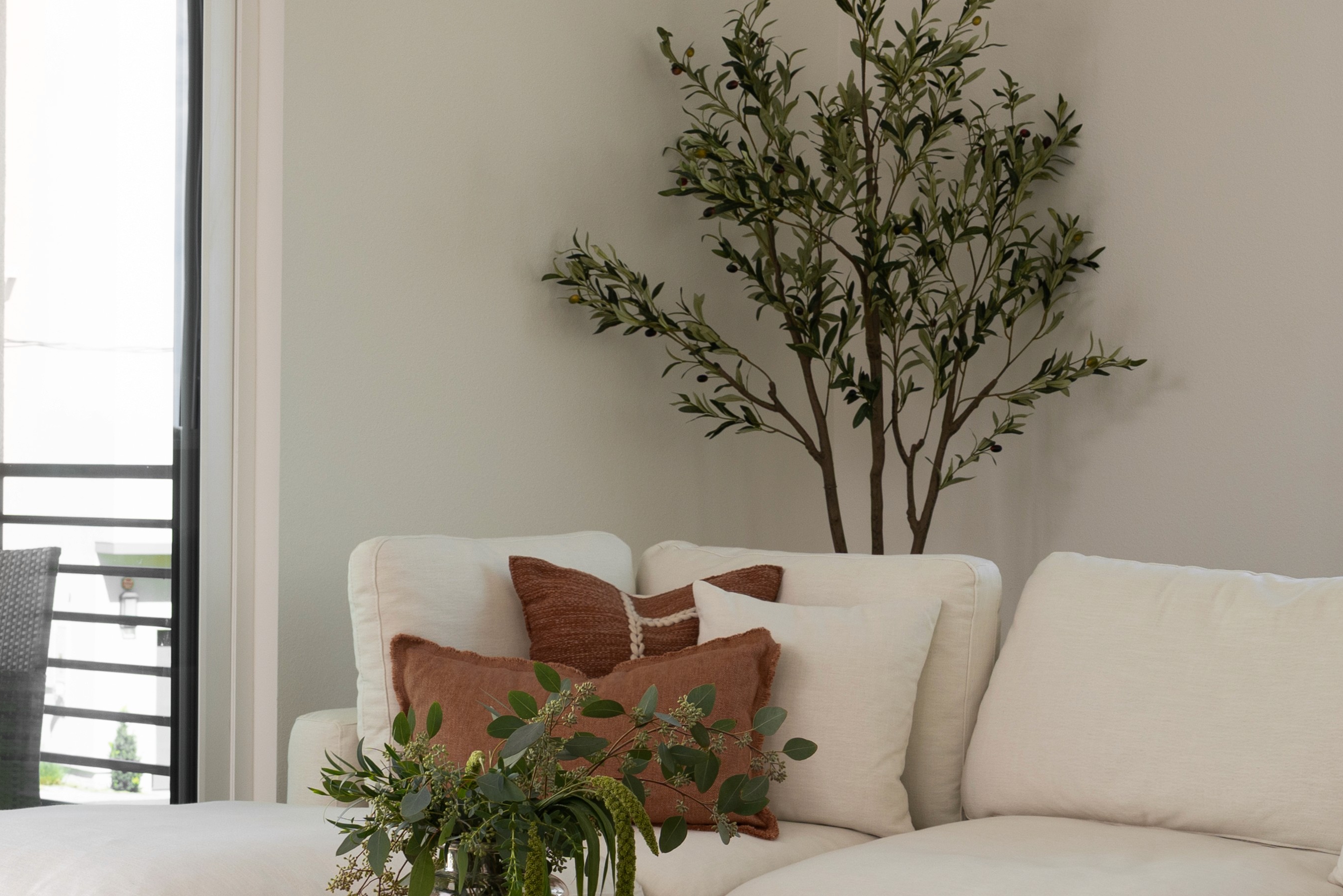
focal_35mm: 85
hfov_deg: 23.9
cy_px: 613
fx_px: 3171
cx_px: 631
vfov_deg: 16.0
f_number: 9
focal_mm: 33
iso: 160
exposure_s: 1/25
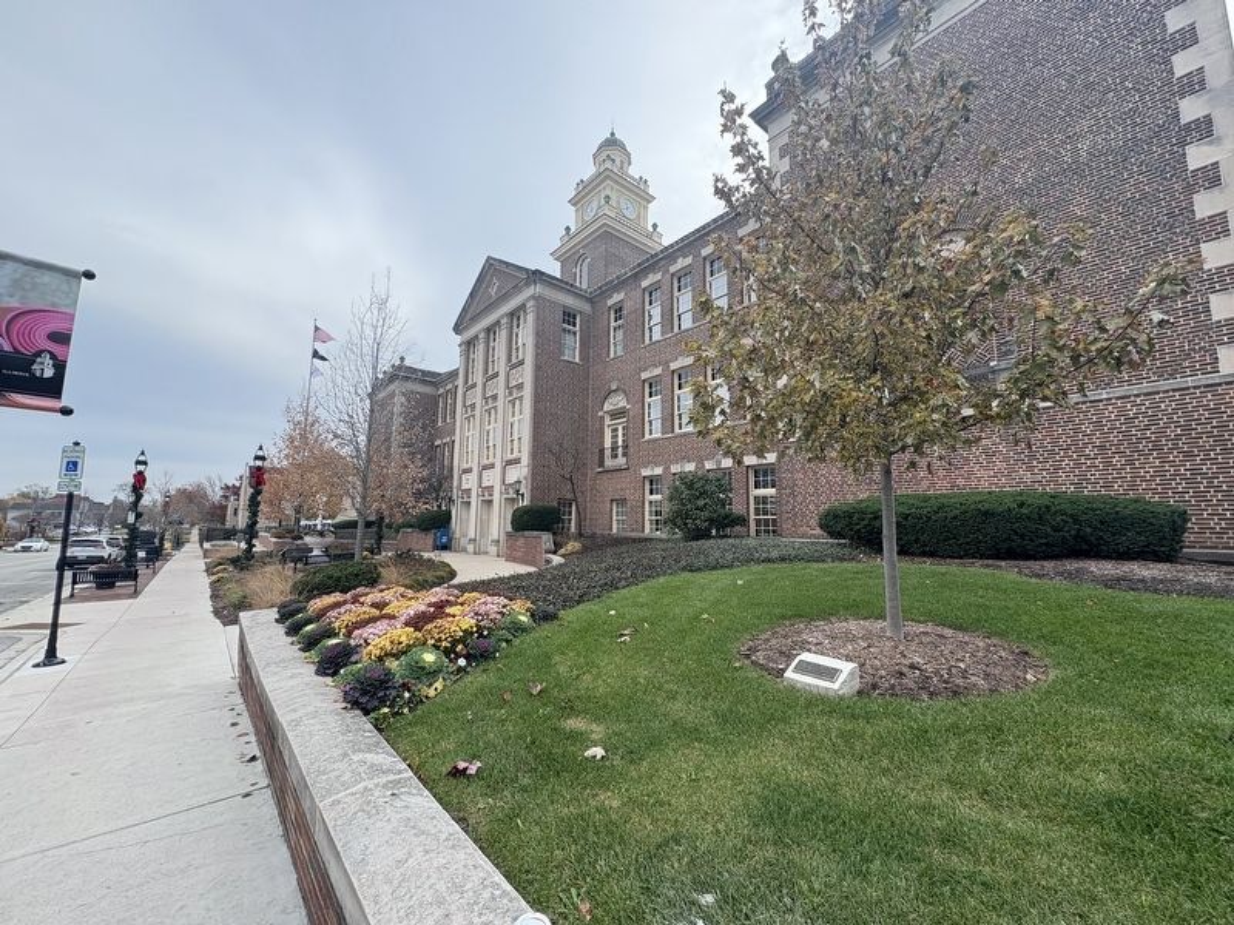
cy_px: 462
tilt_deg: +7.6
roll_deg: +0.0
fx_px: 499
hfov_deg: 102.1
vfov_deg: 85.7
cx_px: 617
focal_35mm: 14
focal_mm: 2.22
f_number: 2.2
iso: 64
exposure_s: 1/646
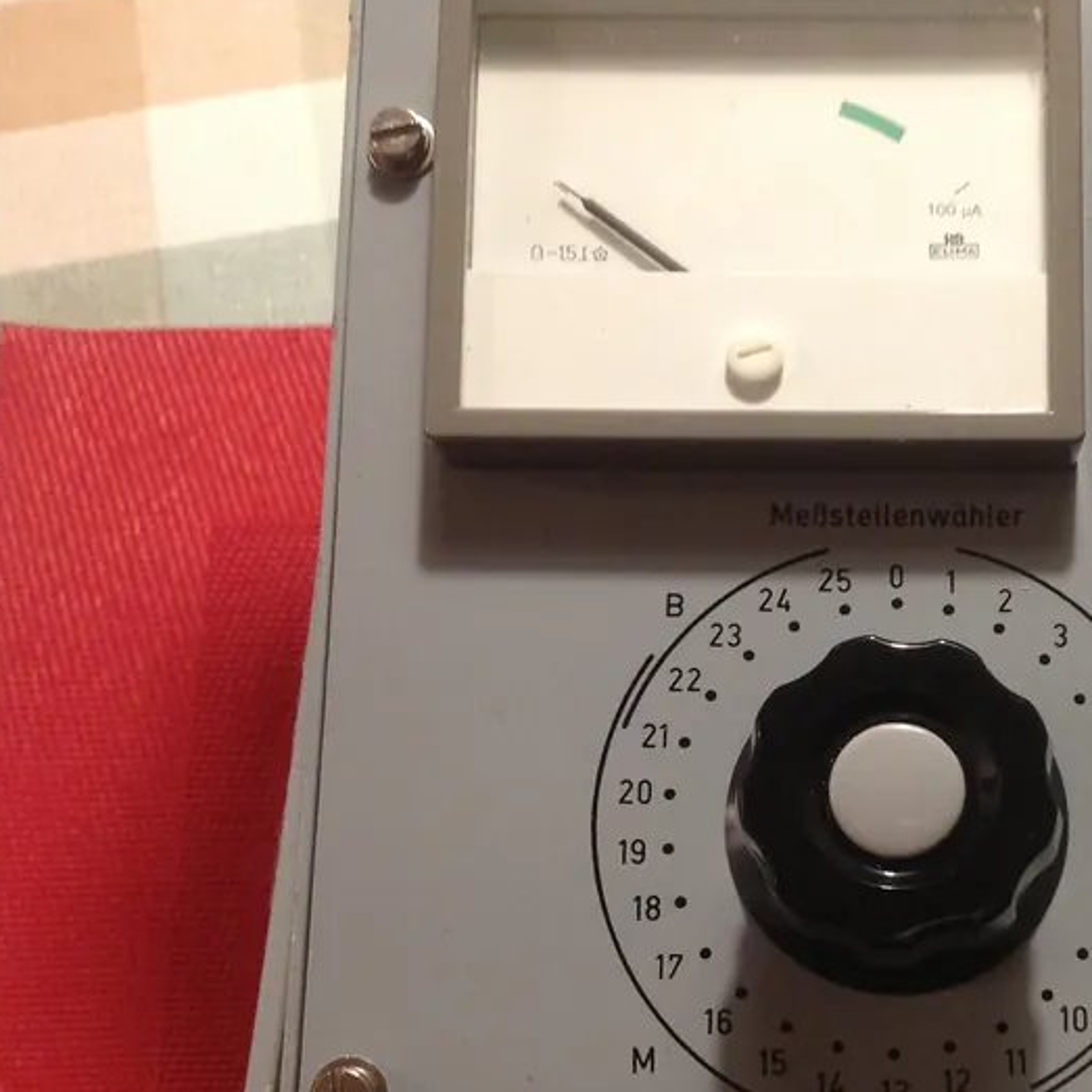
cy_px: 689
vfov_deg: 29.0
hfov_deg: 28.4
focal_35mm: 59
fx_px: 2106
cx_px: 883
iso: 160
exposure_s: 1/15
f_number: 2.4
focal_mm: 4.28
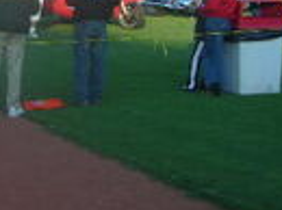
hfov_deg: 13.0
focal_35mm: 145
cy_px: -50
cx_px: -124
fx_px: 1179
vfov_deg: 10.0
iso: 50
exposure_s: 1/210
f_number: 3.4
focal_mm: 7.8
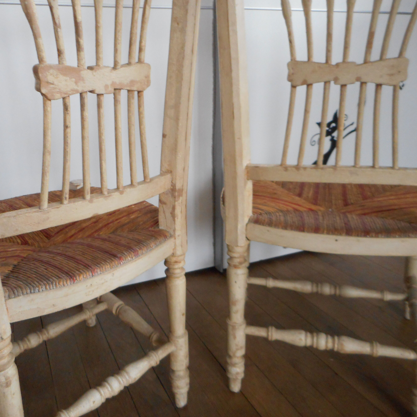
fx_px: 409
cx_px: 182
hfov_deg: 53.9
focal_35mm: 30
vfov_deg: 54.0
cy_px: 206
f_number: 3.7
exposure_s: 1/30
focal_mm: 4.5
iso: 400
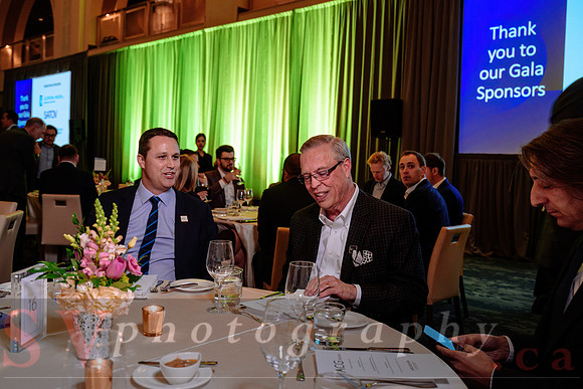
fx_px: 548
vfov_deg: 39.0
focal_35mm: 34
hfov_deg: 55.9
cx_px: 270
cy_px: 180
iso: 1000
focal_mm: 31.5
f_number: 4
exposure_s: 1/50
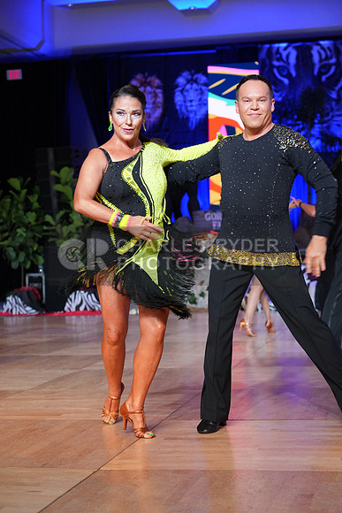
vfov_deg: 29.6
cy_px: 256
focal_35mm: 68
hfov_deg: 20.0
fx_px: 968
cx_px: 171
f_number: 4
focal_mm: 68
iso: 2000
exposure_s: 1/200
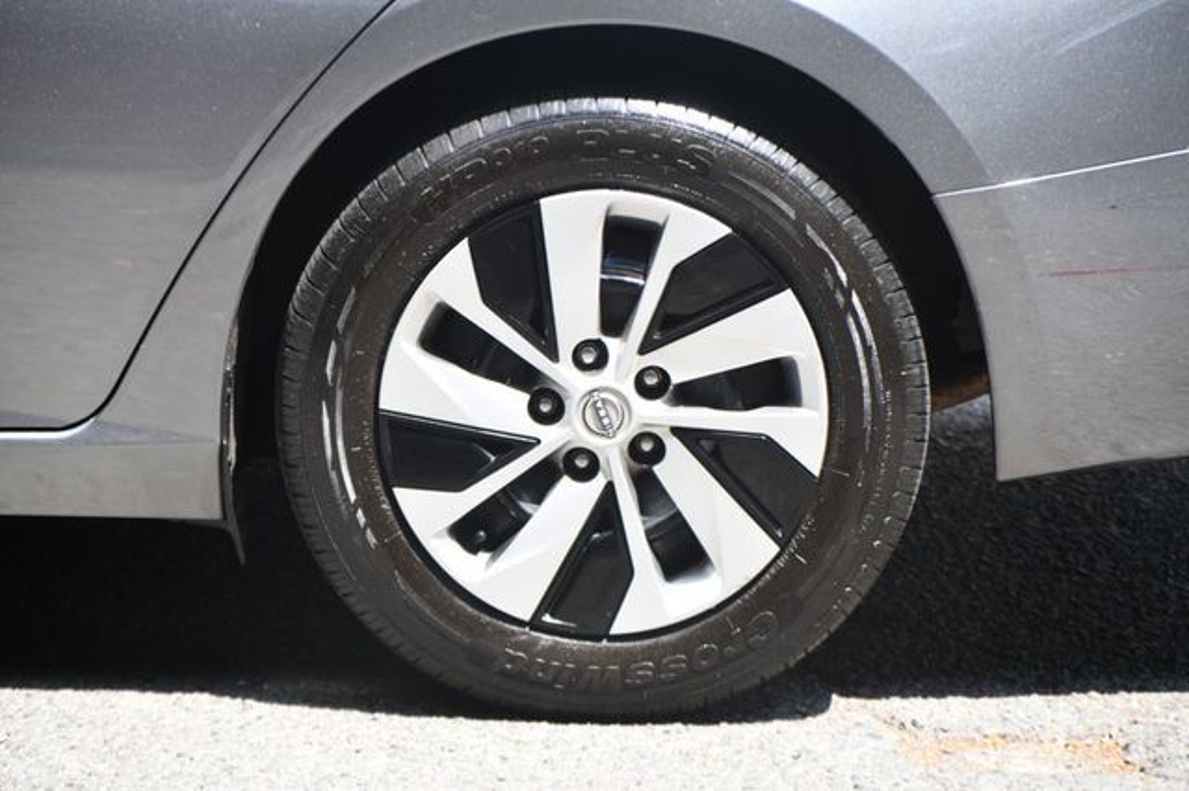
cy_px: 396
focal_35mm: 195
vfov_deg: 7.0
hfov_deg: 10.6
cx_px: 594
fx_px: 6437
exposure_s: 1/250
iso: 200
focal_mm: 130
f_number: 7.1
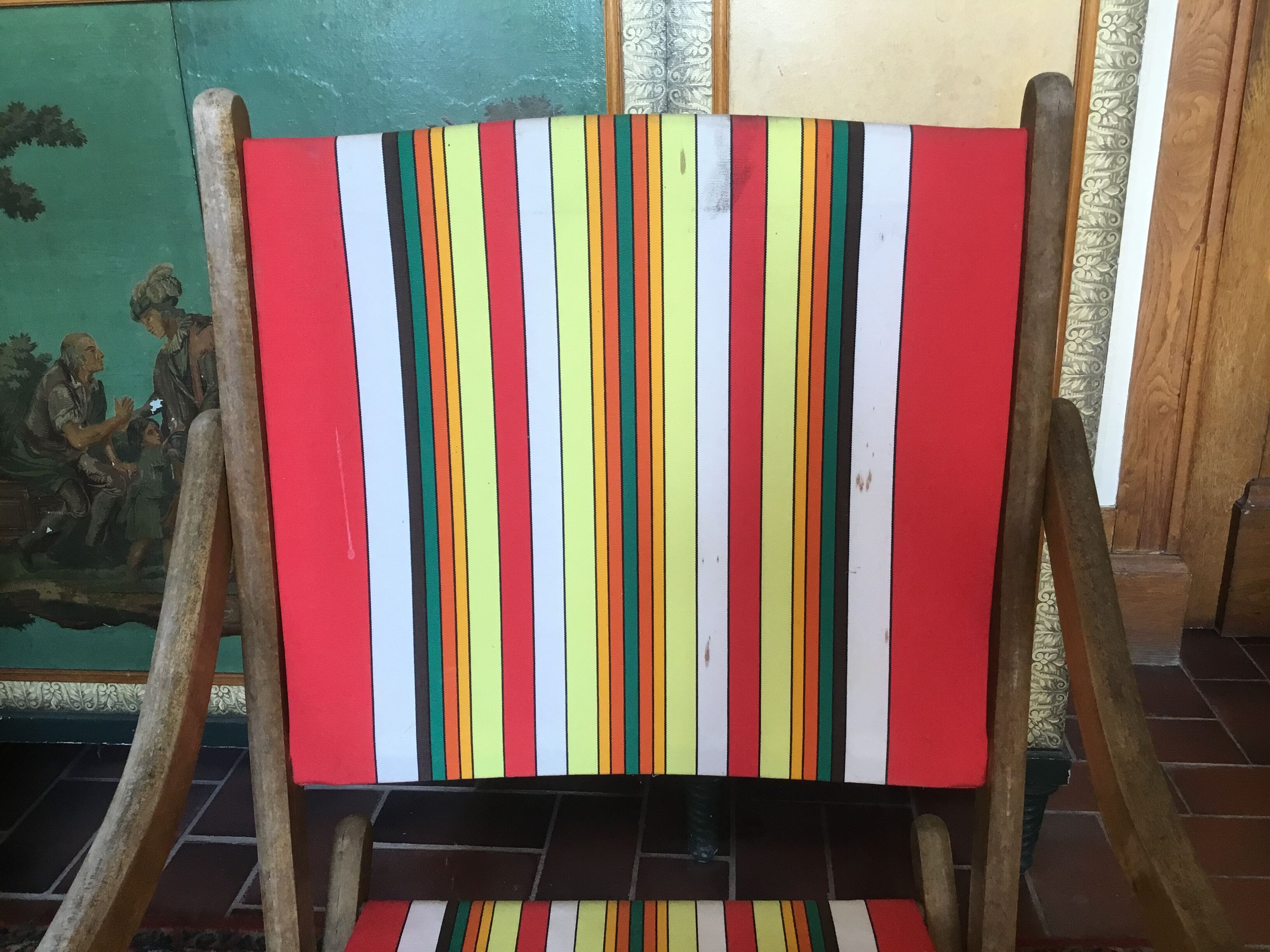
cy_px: 476
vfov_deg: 45.4
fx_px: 1137
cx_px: 635
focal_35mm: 31
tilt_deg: -19.1
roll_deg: +1.1
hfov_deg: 58.4
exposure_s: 1/33
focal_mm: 3.3
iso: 32
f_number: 2.4
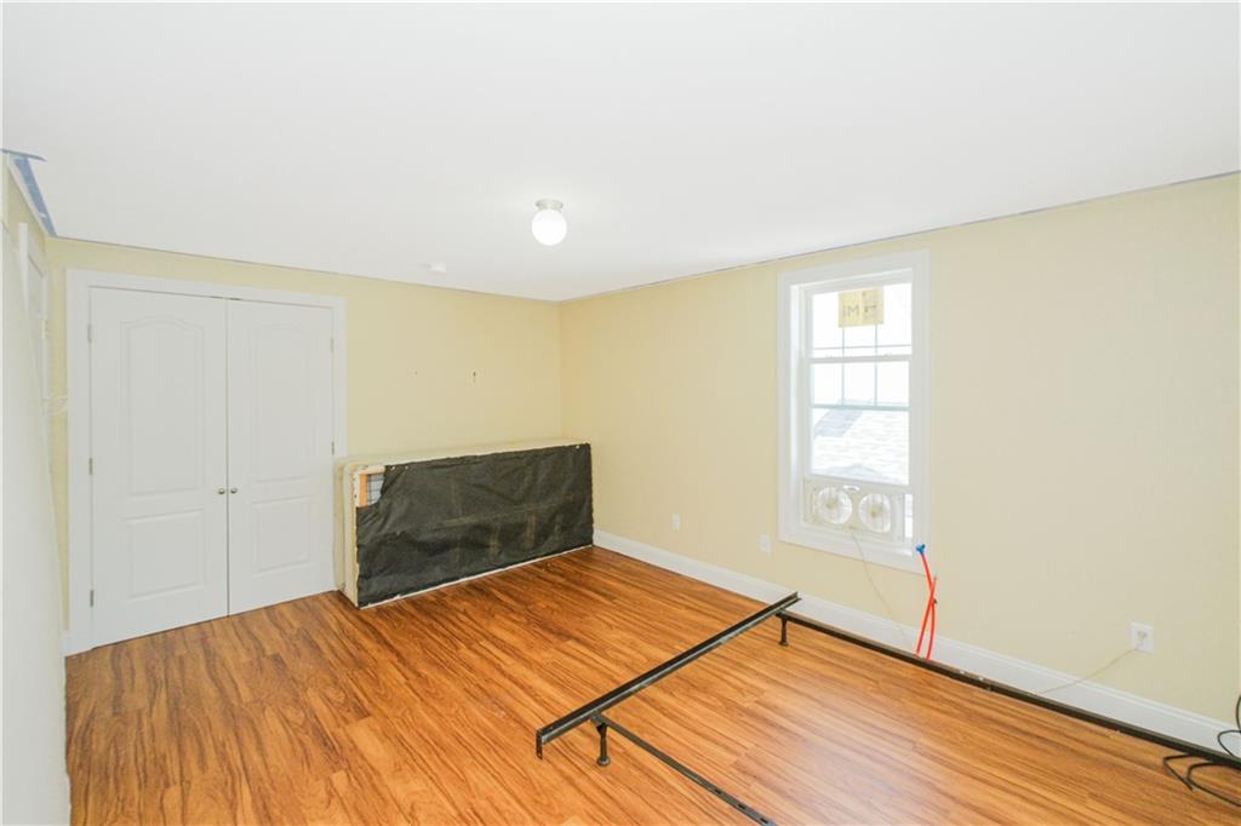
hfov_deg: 100.4
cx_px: 620
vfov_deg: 77.3
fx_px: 517
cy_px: 413
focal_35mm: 15
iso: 640
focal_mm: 10
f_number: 8
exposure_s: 1/60
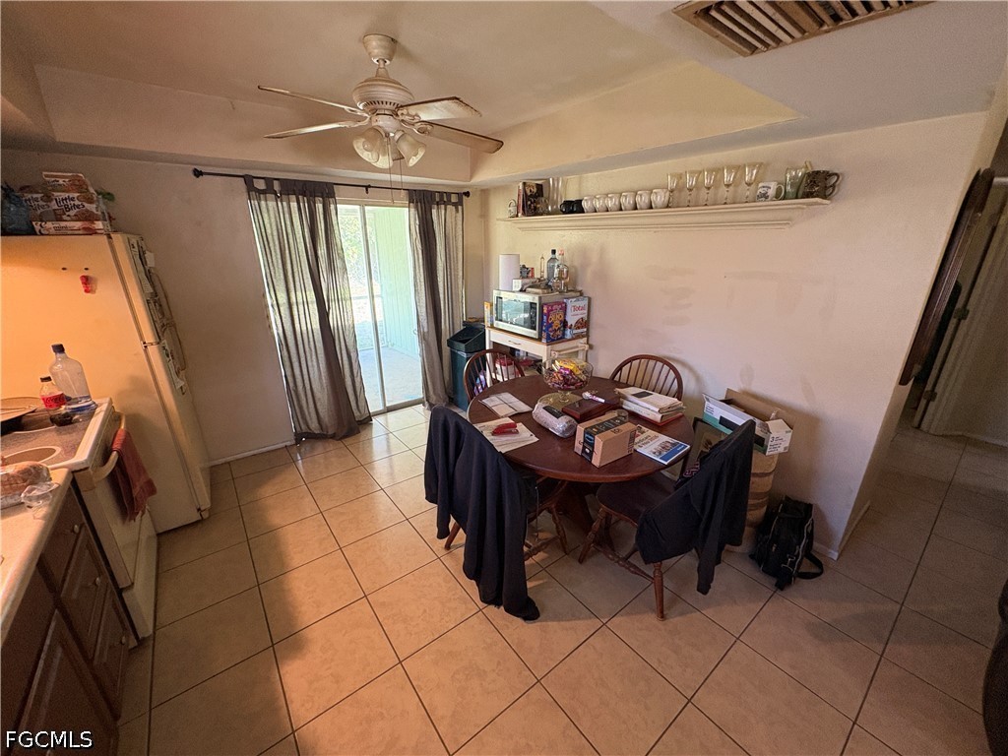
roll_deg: -0.4
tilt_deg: -18.4
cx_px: 504
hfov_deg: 102.1
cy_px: 378
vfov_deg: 85.7
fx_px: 408
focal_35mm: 14
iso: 400
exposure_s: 1/60
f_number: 2.2
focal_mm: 2.22
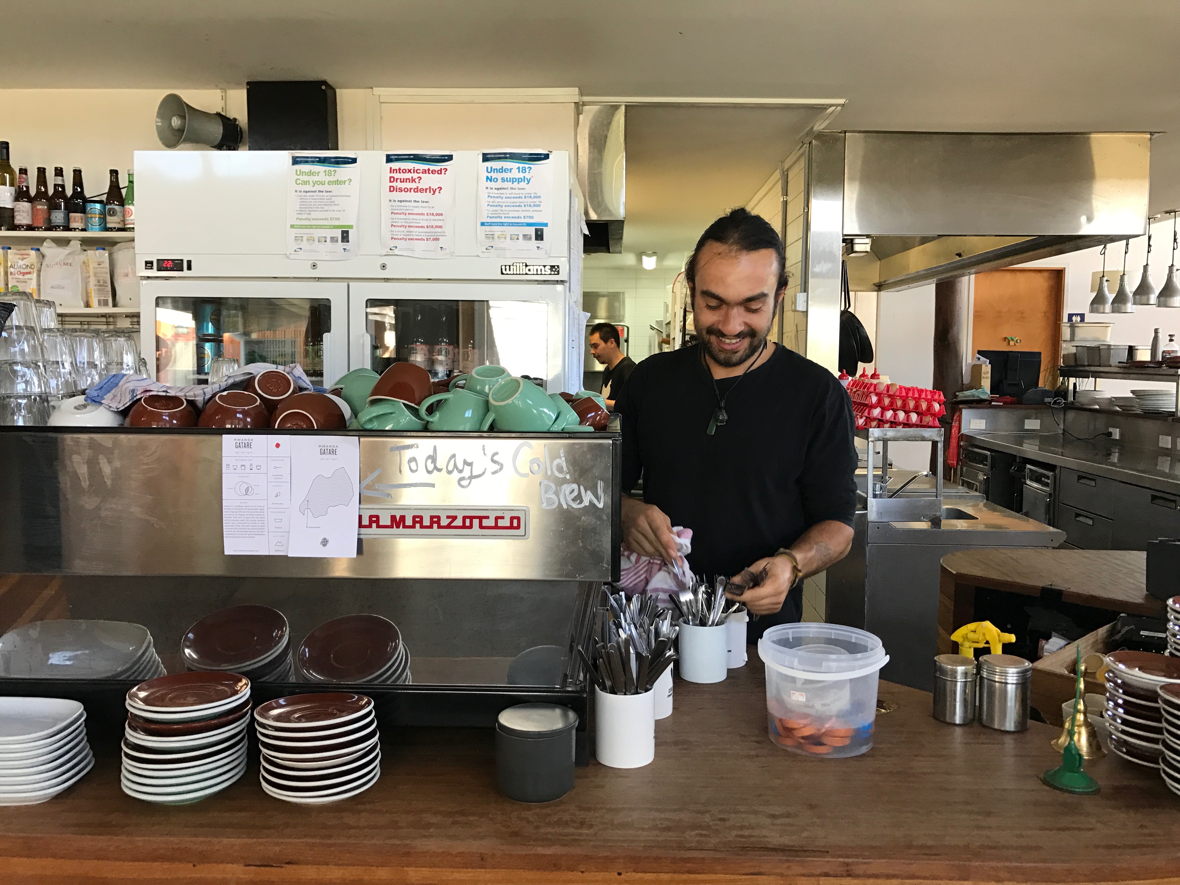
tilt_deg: -4.8
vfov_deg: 49.7
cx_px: 590
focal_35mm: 28
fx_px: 954
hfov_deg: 63.4
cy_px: 442
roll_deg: -1.0
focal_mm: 3.99
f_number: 1.8
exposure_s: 1/33
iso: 32
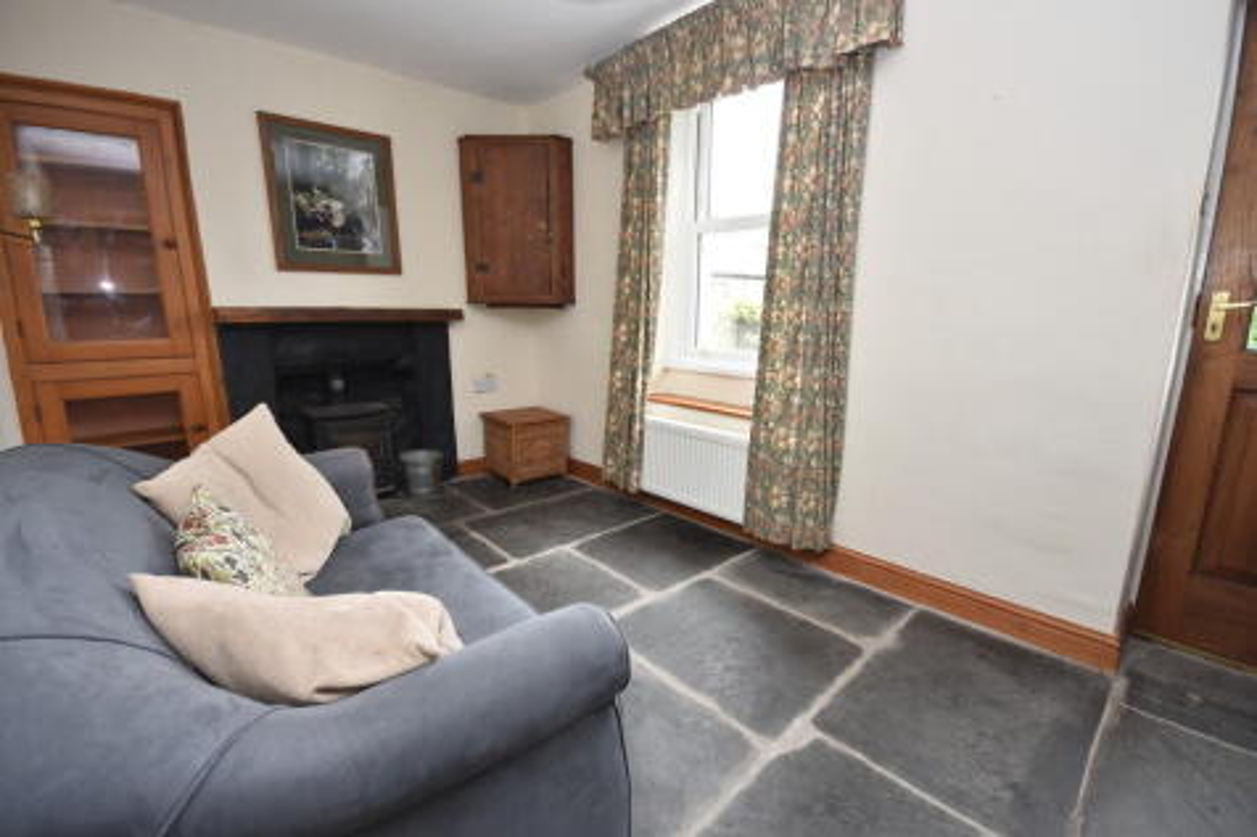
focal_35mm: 15
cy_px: 418
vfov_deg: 77.3
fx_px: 524
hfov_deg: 100.4
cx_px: 628
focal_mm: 10
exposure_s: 1/60
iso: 320
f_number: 4
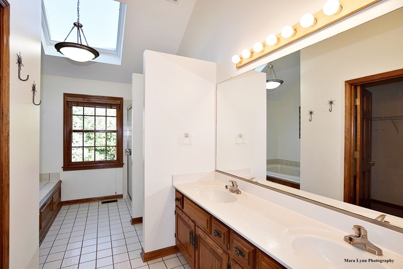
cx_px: 202
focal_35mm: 16
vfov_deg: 72.1
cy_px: 134
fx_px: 185
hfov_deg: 95.0
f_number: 5.6
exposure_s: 1/125
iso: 220
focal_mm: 11
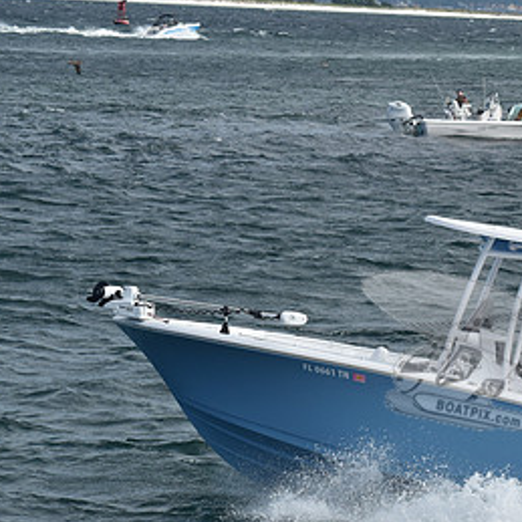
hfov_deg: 7.2
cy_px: 350
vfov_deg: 7.2
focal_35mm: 243
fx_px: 4145
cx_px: 506
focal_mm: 85
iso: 400
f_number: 11
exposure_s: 1/1000
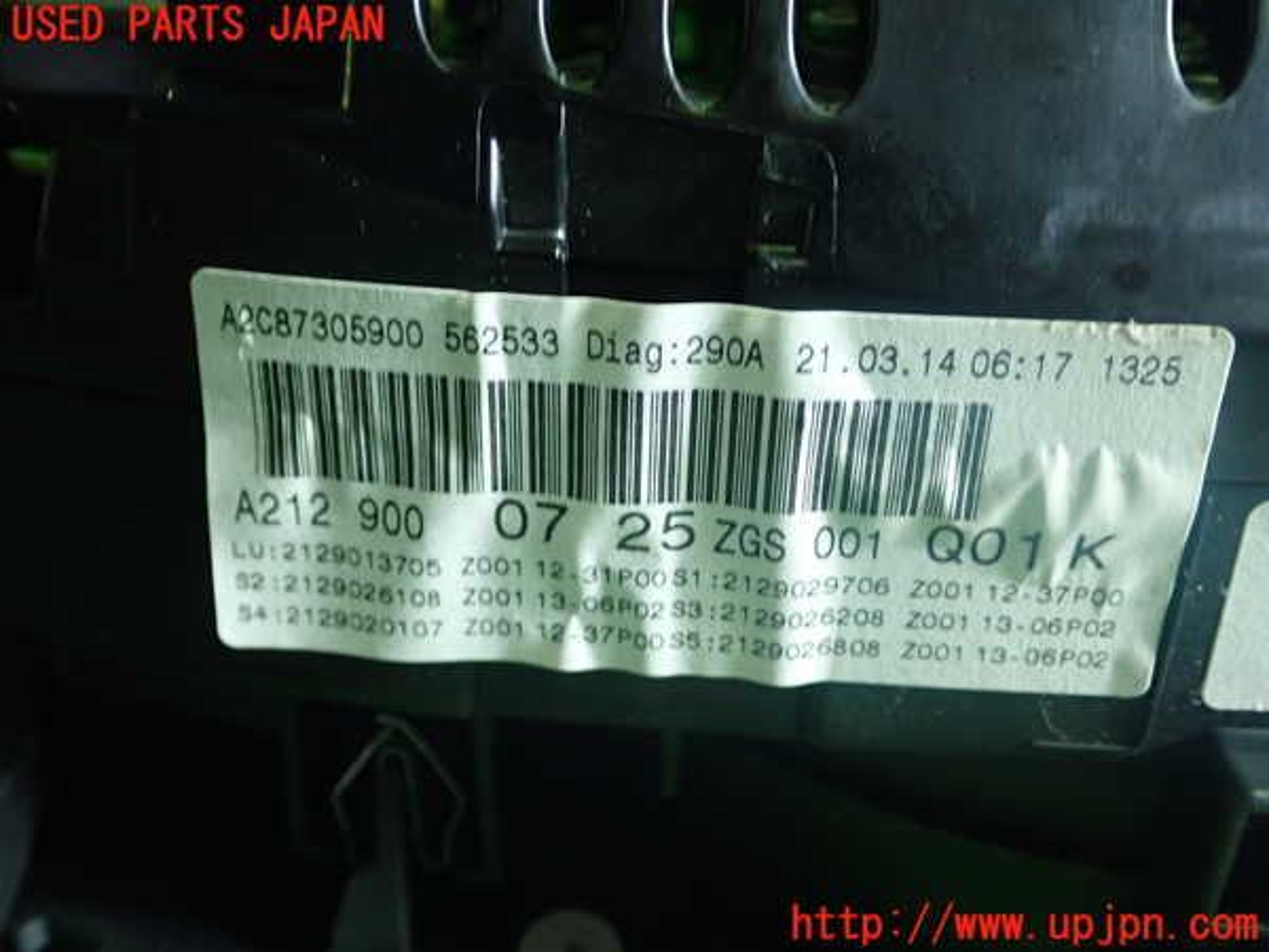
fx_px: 1393
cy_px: 476
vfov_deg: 37.7
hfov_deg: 49.0
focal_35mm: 38
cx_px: 634
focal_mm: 6.83
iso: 400
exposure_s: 1/40
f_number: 2.7
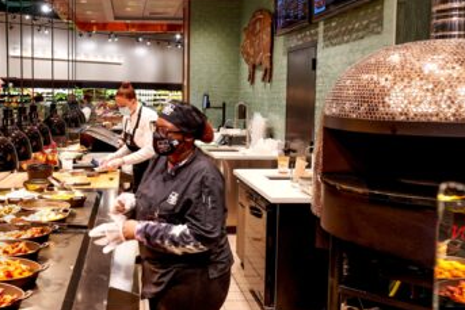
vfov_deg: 31.9
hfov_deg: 45.9
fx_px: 543
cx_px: 168
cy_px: 139
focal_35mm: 42
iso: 800
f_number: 4
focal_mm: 24
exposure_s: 1/60
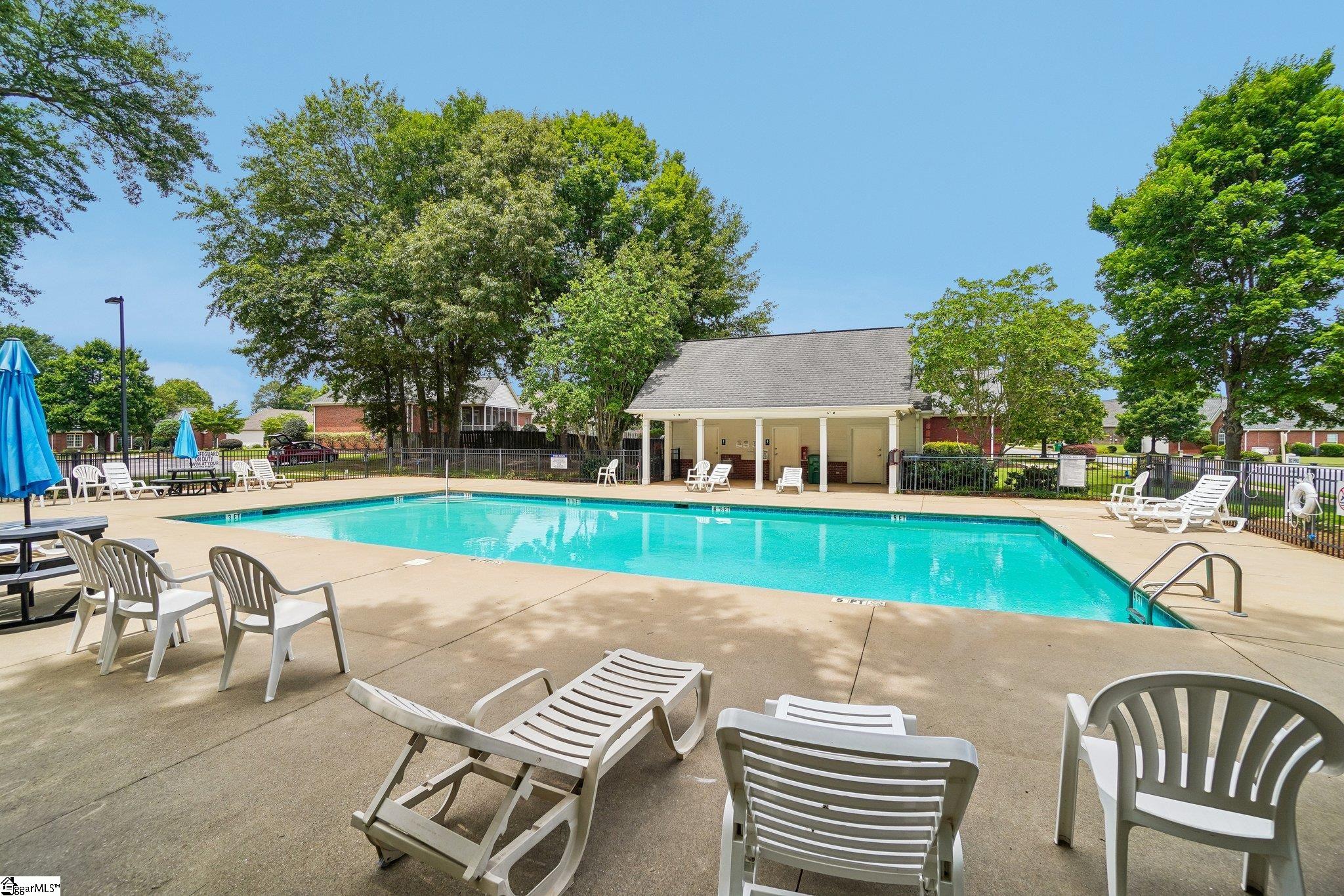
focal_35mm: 15
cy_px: 448
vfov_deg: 77.3
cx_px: 672
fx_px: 560
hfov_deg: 100.4
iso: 100
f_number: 8
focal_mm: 10
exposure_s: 1/250
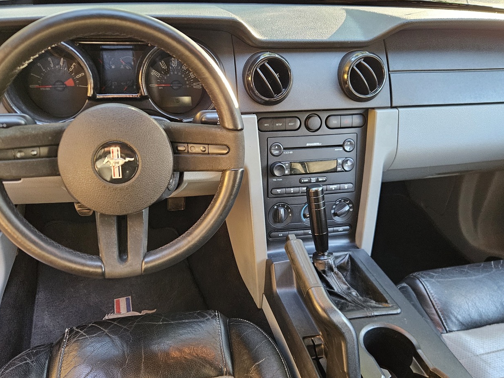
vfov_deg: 46.7
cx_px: 248
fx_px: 437
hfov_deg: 60.0
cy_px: 209
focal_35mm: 30
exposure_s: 1/100
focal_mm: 5.4
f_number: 1.8
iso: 1000
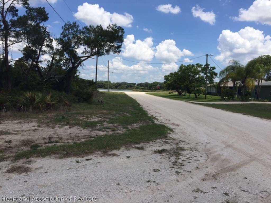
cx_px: 136
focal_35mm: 29
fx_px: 227
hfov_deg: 61.7
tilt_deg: -3.1
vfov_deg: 48.2
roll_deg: -4.3
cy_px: 102
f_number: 2.2
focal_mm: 4.15
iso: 32
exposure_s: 1/2639
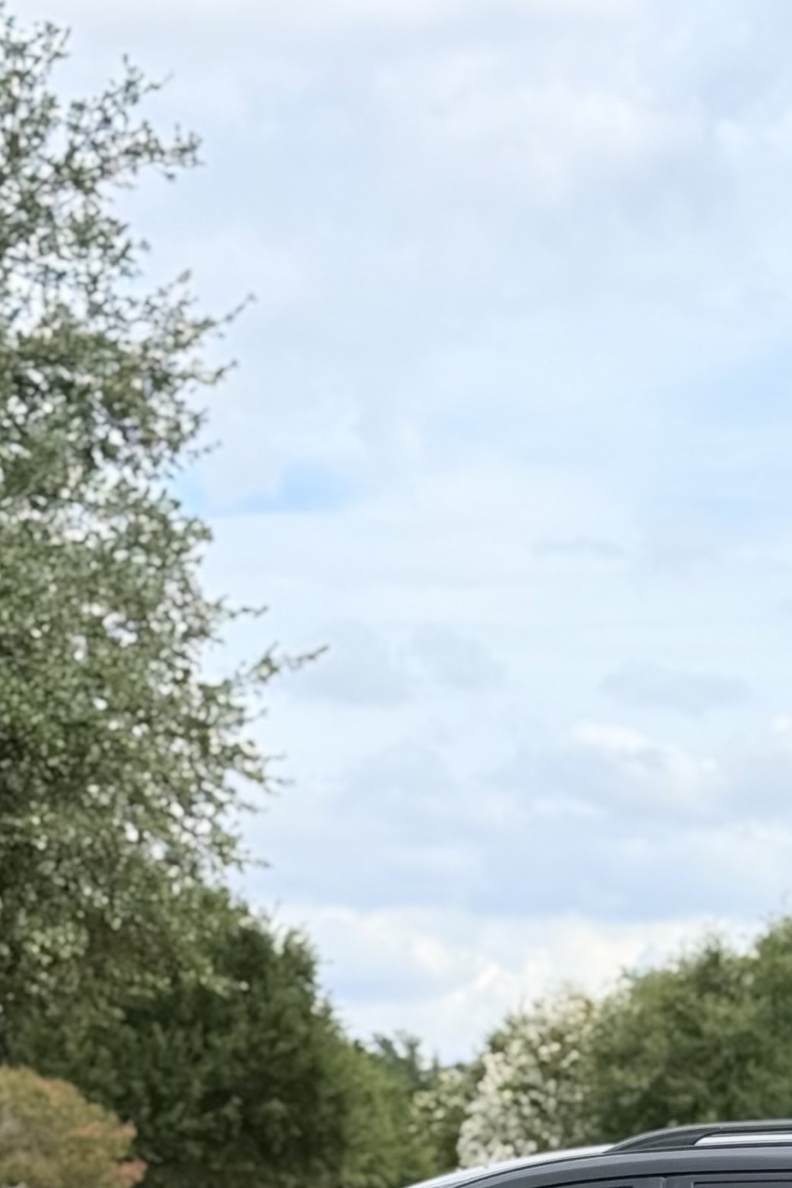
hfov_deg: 10.7
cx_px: 605
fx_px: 4226
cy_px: 1511
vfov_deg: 15.3
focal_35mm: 128
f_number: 1.78
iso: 64
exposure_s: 1/4329
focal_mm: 6.76
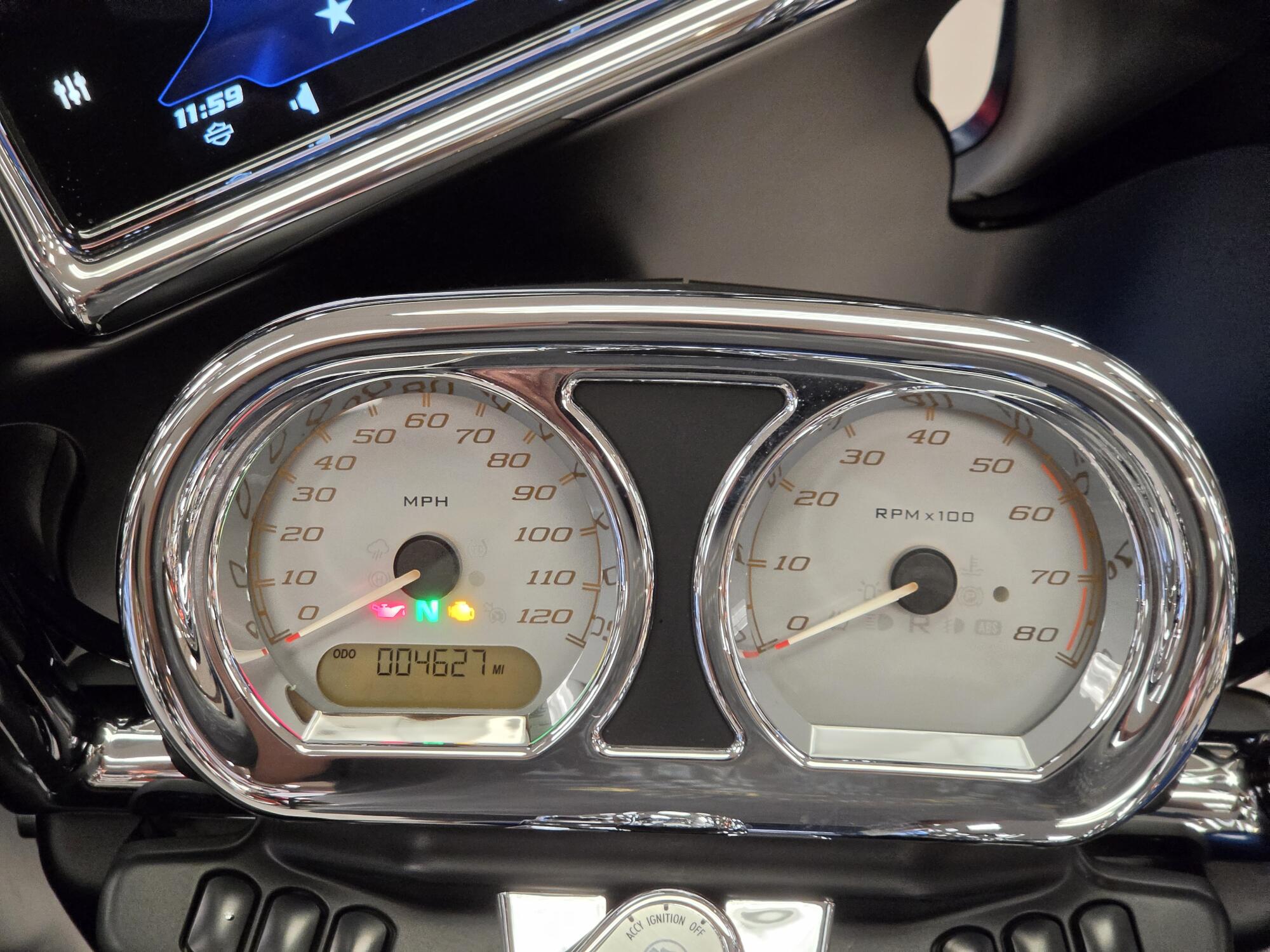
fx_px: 2531
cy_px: 476
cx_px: 635
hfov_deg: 28.2
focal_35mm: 69
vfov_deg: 21.3
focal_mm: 7
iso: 250
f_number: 2.4
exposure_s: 1/120
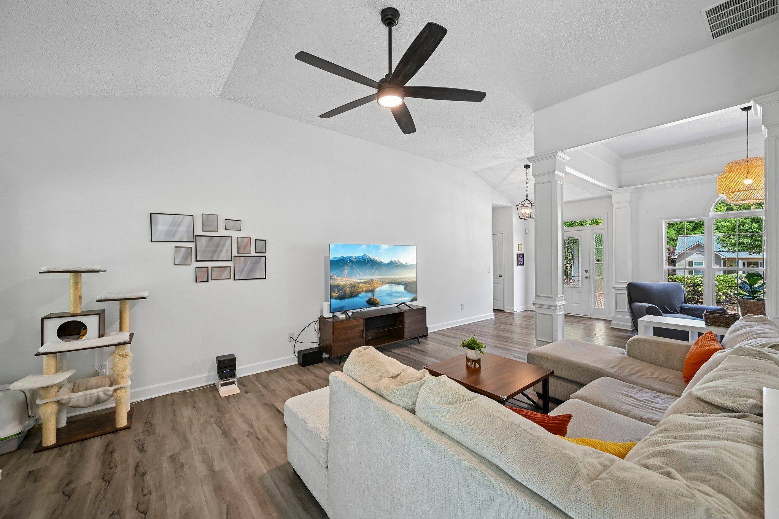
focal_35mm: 14
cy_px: 260
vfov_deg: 81.2
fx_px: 303
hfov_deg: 104.3
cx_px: 390
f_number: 8
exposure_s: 1/15
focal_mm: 14
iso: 400
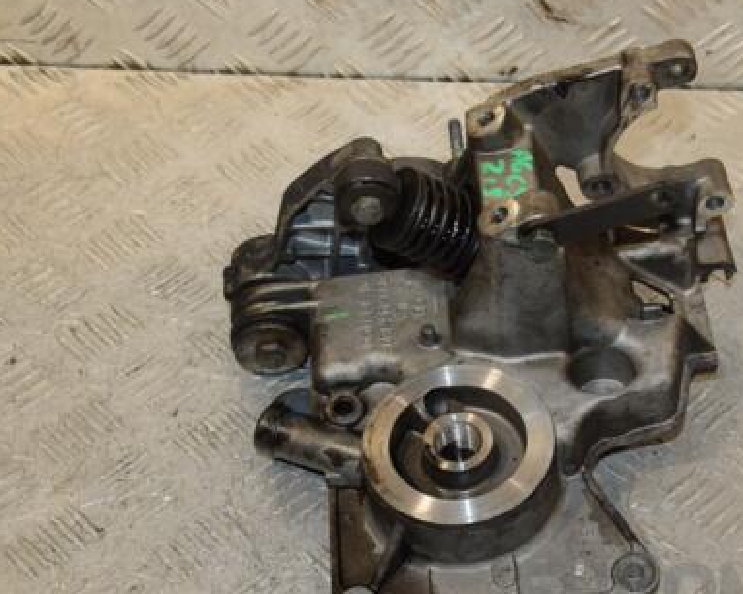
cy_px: 334
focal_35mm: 75
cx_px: 481
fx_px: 1648
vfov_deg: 20.4
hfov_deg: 25.3
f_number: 6.3
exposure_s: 1/200
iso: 800
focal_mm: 34
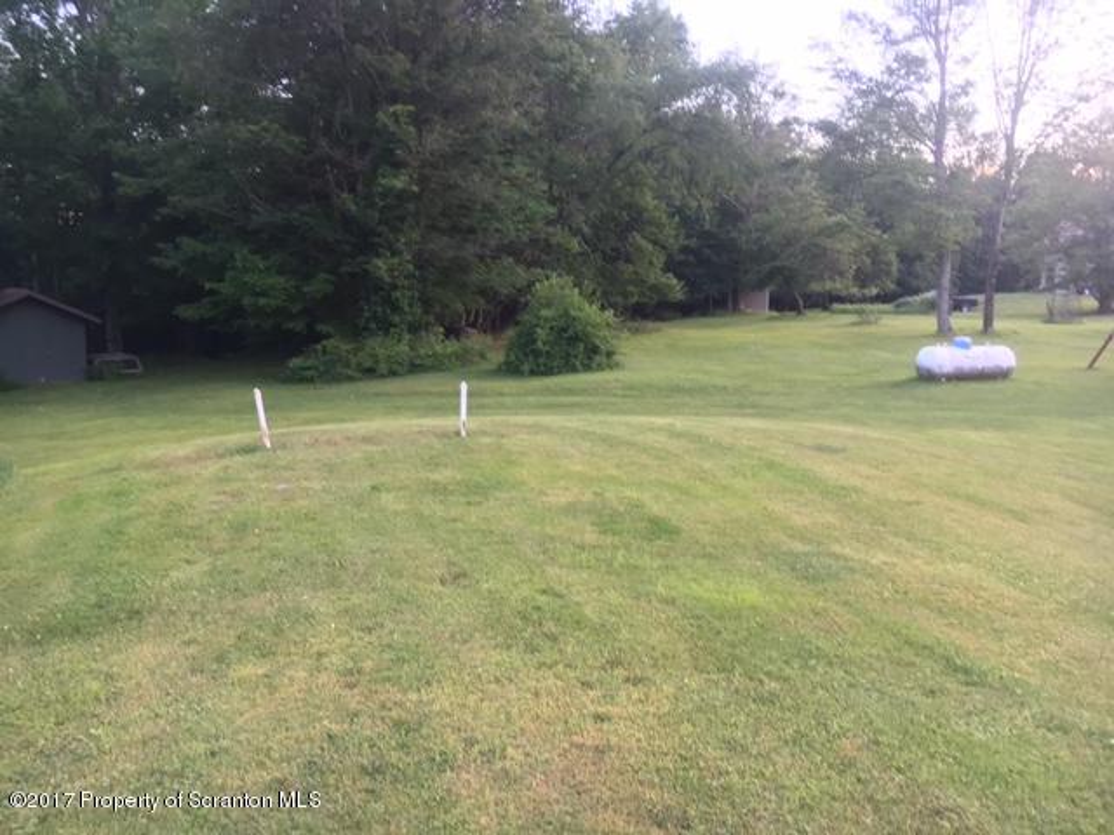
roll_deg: -1.4
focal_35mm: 29
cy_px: 418
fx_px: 933
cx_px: 557
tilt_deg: -7.8
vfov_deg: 48.2
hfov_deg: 61.7
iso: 100
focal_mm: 4.15
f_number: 2.2
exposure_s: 1/30
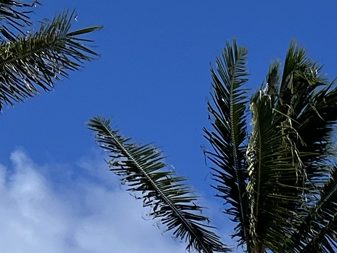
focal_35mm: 155
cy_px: 669
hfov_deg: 11.9
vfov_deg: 8.5
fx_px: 1509
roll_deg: +1.1
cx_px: 581
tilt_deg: +2.0
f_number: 1.5
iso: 50
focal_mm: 5.7
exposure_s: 1/6211
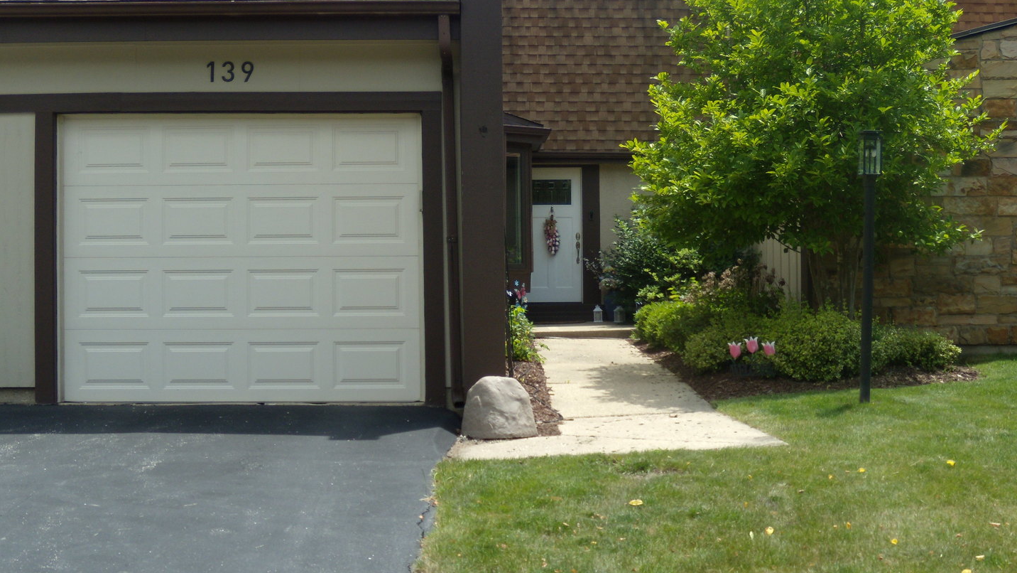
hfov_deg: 44.6
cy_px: 246
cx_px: 511
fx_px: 1241
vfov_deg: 26.0
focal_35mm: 46
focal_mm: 7.5
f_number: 3.7
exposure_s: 1/400
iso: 80
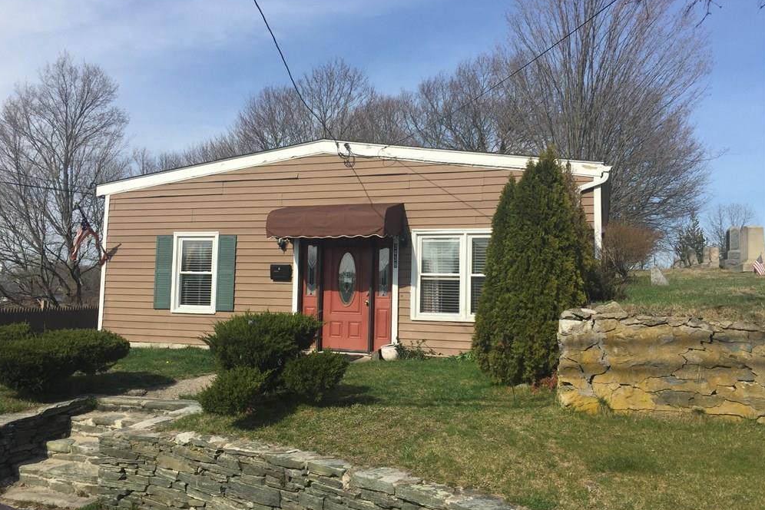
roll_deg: -2.3
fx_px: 659
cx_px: 375
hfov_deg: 60.3
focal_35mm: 31
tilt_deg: +5.1
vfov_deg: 42.3
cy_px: 247
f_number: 2.2
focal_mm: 4.15
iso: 32
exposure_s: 1/1980
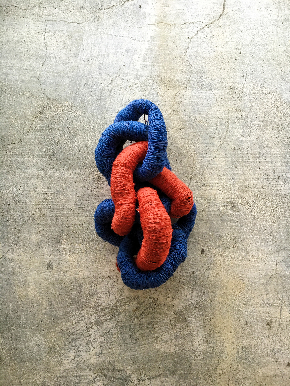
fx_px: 324
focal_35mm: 29
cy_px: 193
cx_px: 145
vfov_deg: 61.7
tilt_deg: -1.6
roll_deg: -1.3
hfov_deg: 48.2
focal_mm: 4.15
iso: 50
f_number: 2.2
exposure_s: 1/33
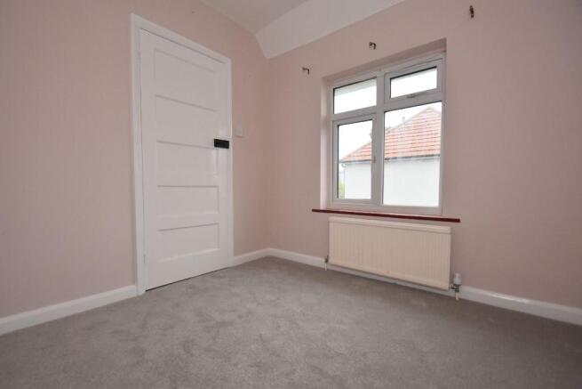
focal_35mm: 15
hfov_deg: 100.4
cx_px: 291
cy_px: 194
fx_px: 243
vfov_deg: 77.4
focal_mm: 10
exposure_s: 1/100
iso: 800
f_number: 5
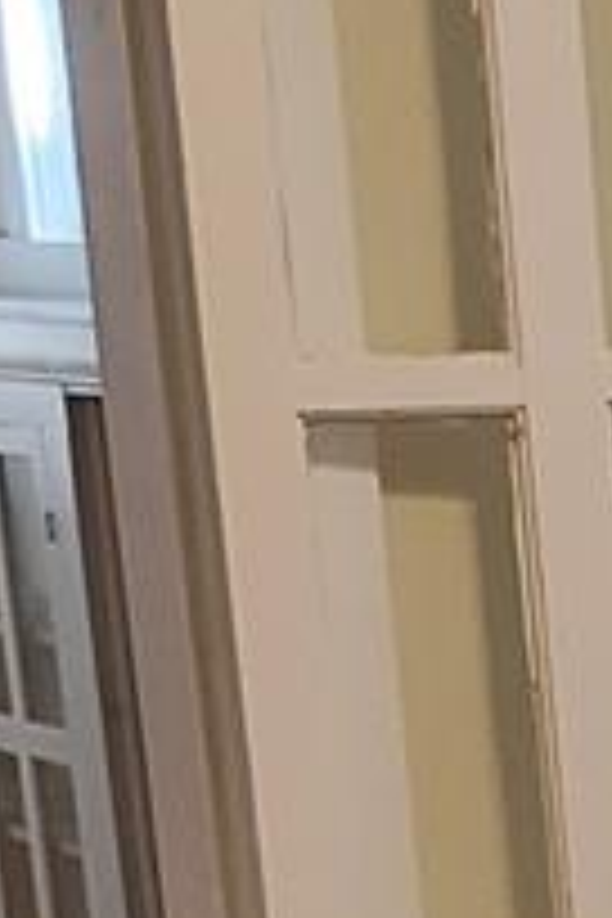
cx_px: 1566
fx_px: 3901
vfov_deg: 12.5
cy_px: 1521
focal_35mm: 153
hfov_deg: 8.1
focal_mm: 4.15
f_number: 1.5
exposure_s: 1/60.1
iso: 194
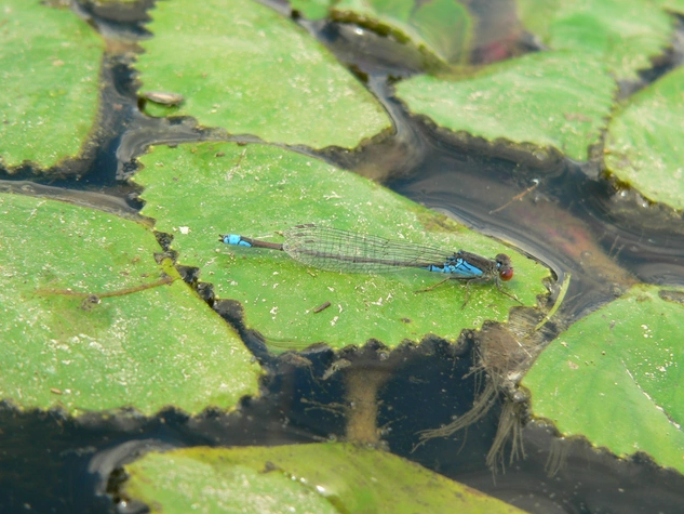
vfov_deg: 15.2
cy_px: 259
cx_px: 344
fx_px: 1917
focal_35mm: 97
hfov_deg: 20.2
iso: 80
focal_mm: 16.1
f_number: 4
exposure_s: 1/160
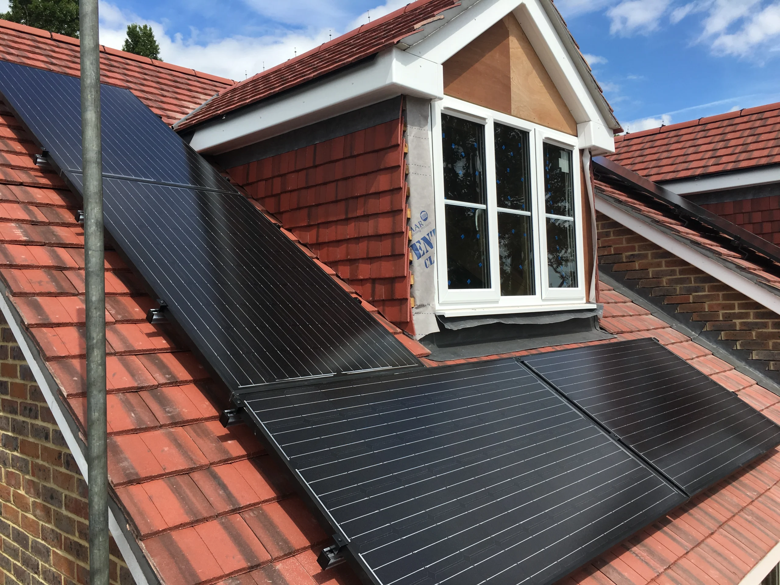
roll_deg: +2.0
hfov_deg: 61.7
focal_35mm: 29
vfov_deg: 48.2
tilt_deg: +2.2
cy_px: 292
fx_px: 653
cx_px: 390
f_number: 2.2
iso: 25
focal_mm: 4.15
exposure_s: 1/1451
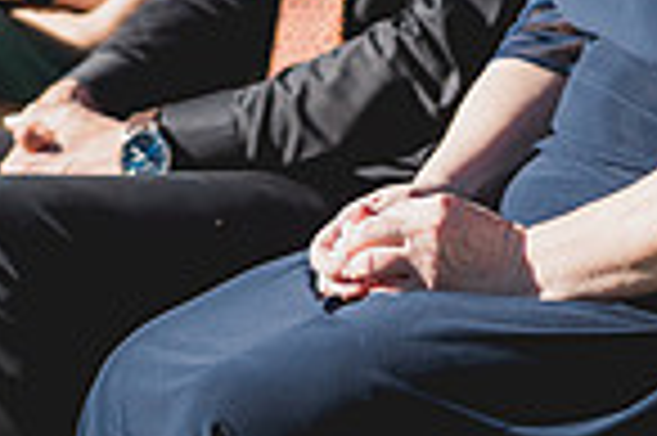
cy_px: -240
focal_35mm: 344
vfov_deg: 4.0
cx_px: 333
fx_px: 6271
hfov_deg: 6.0
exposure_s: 1/8000
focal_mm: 85
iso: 200
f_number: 1.8
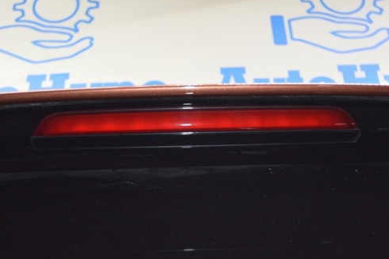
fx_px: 594
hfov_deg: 36.3
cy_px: 139
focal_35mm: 55
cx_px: 196
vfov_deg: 24.6
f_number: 4
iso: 1000
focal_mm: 28
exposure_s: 1/60
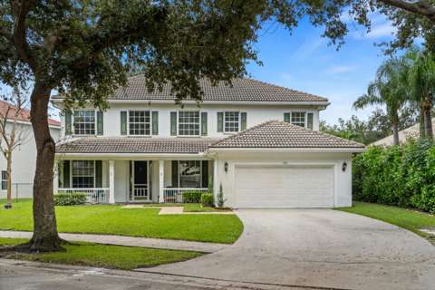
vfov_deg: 36.9
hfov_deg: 53.1
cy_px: 145
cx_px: 218
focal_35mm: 36
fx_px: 435
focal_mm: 36
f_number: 7.1
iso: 800
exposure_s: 1/125
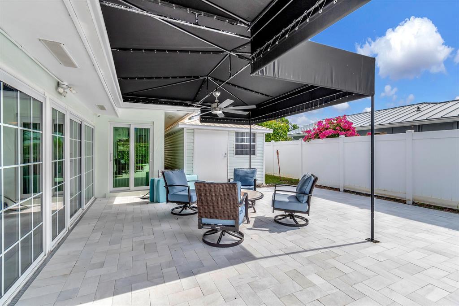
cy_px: 153
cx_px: 230
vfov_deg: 77.3
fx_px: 191
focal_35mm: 15
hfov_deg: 100.4
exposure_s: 1/1000
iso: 500
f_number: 8
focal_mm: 10
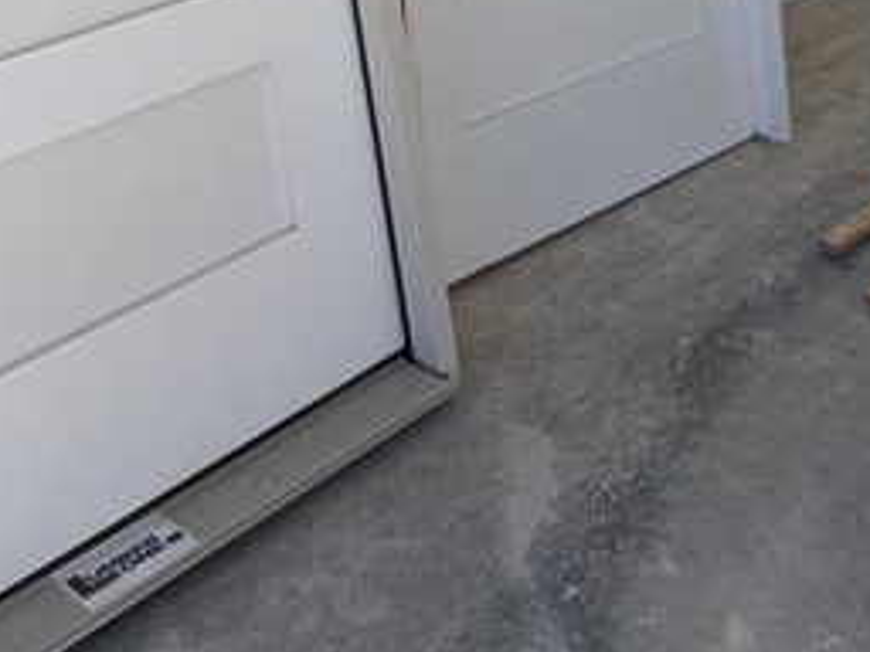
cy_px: -374
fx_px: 1407
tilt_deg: -6.6
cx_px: 856
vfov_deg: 21.2
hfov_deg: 31.9
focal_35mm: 56
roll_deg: +0.6
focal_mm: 2.22
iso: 32
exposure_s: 1/564
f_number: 2.2
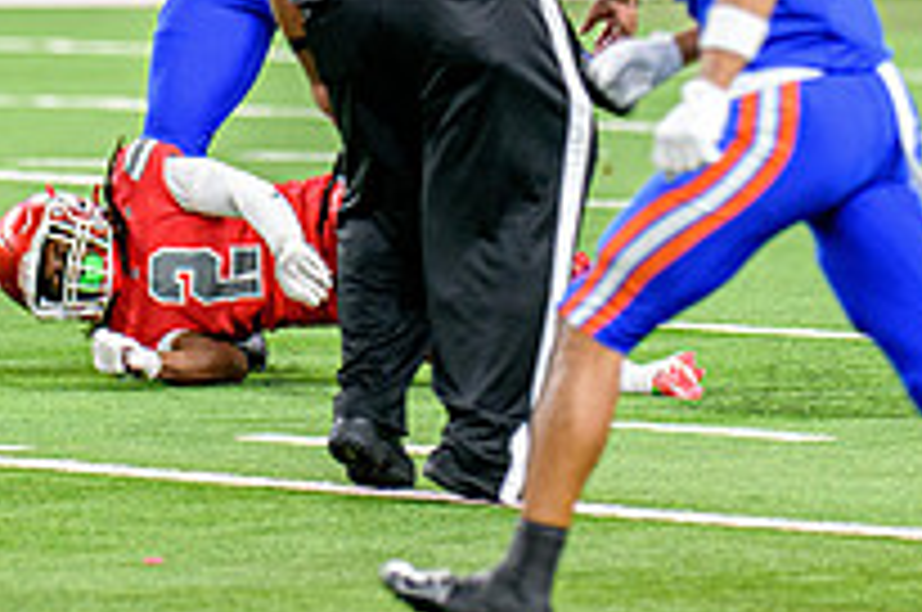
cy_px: 2
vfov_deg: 2.5
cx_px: 351
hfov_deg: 3.7
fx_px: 14141
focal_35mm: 553
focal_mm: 195
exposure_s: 1/400
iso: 1250
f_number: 2.8
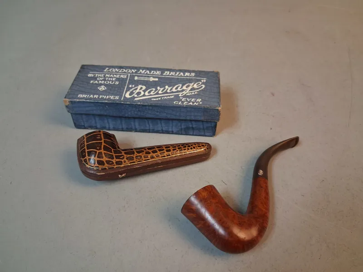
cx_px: 182
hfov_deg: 65.3
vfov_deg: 51.4
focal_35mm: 27
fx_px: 283
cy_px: 136
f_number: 1.8
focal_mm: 4
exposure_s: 1/50
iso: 320
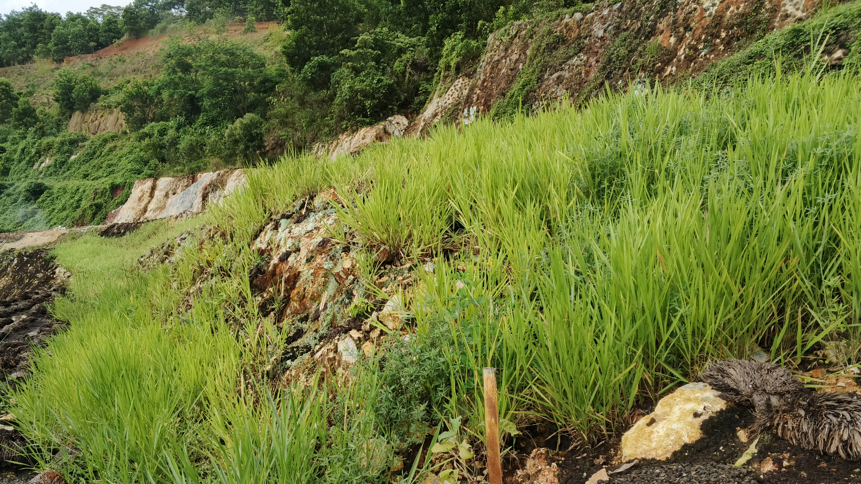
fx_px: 685
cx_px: 423
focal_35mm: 30
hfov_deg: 64.3
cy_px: 323
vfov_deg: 38.5
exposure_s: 1/289
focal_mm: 4.09
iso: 50
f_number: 1.6
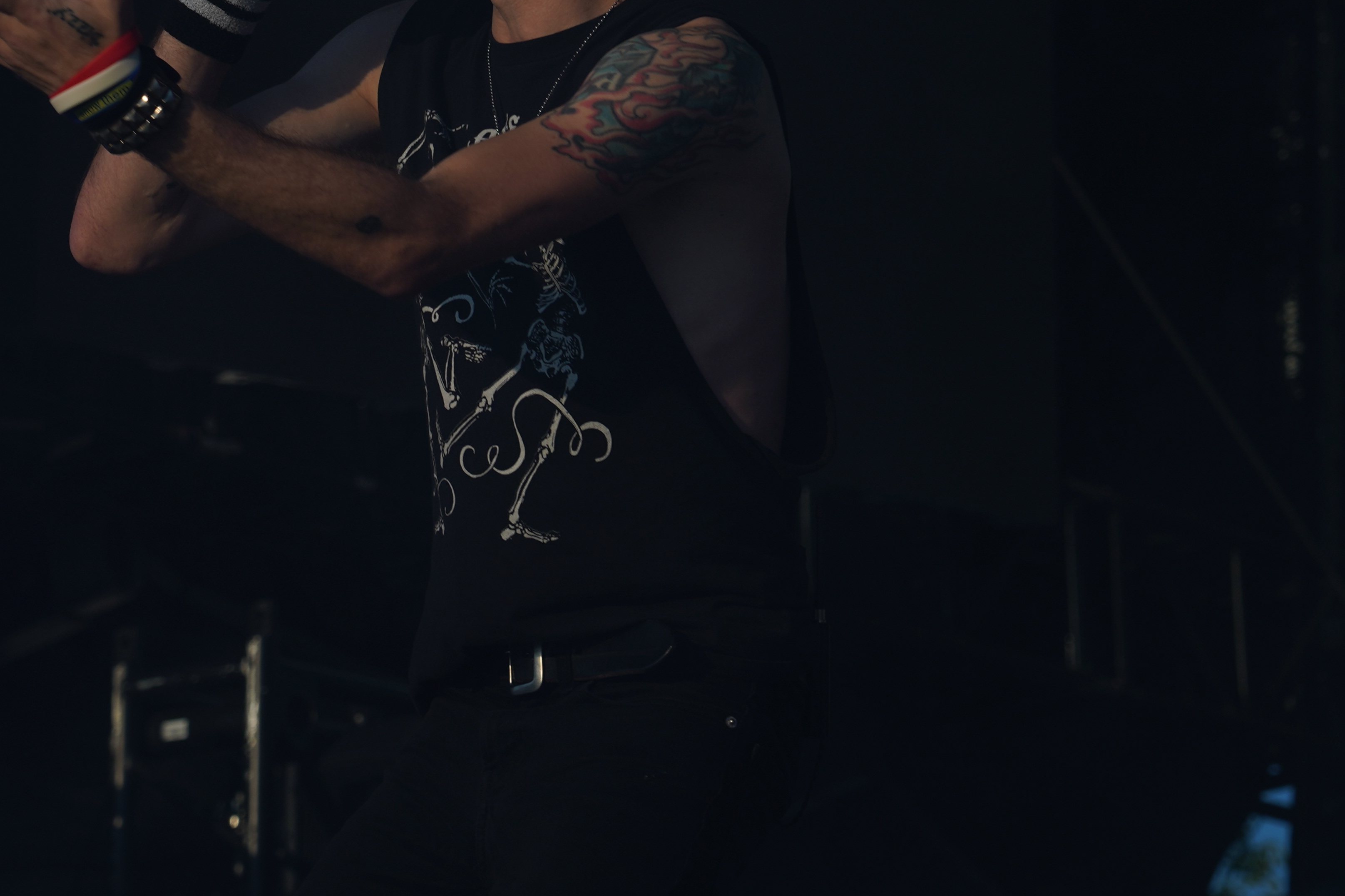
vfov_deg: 7.0
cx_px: 636
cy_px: 311
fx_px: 7285
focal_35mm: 195
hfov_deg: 10.5
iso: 100
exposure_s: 1/500
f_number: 8
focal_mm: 105
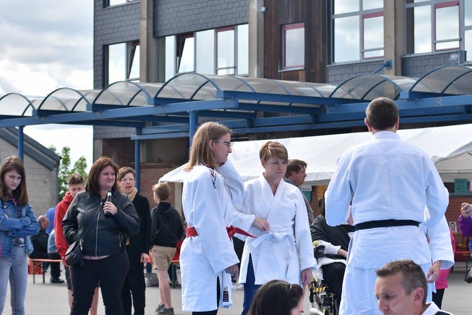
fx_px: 1377
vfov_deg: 13.1
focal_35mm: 105
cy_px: 171
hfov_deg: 19.4
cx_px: 277
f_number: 4.5
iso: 100
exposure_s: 1/500
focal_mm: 50
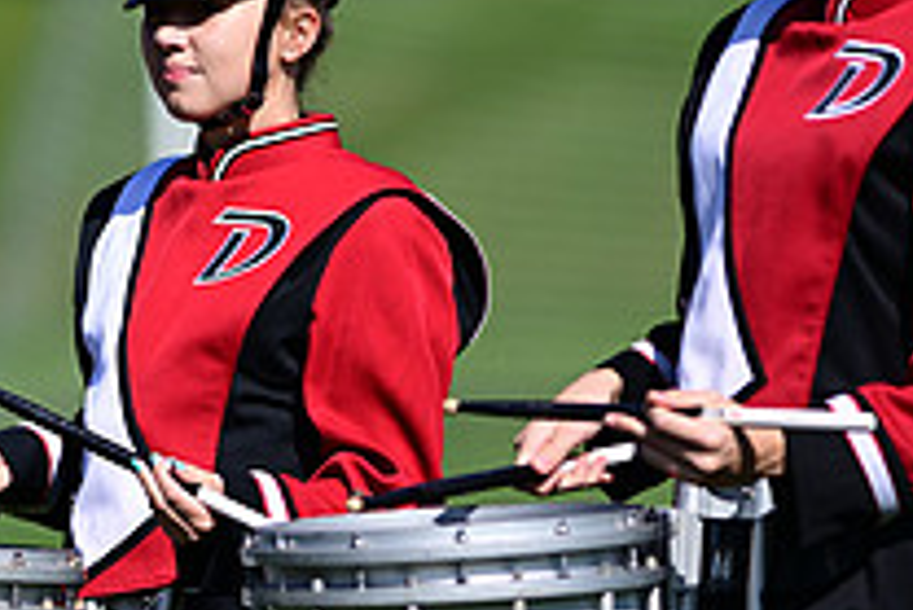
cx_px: 202
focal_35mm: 838
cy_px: 344
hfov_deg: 2.5
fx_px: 21267
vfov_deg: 1.6
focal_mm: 300
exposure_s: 1/1600
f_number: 2.8
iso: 64
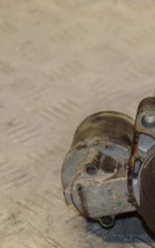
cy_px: 148
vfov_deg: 10.5
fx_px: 1343
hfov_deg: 6.6
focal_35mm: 199
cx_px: 168
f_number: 6.3
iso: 800
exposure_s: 1/200
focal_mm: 66
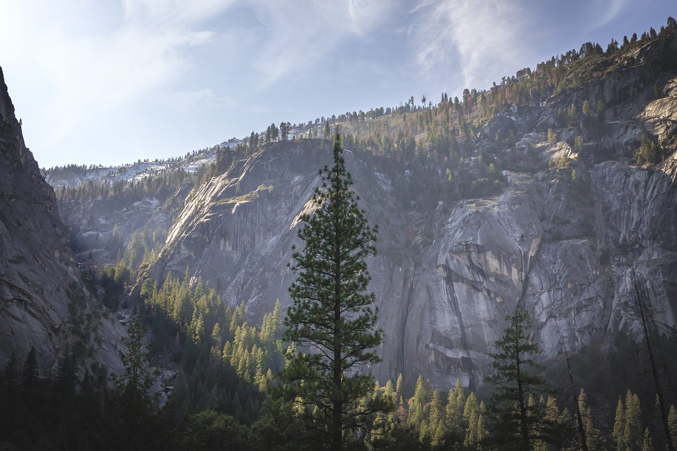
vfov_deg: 36.9
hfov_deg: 53.1
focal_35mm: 36
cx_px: 338
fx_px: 677
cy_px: 226
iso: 640
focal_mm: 24
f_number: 8
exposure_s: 1/640
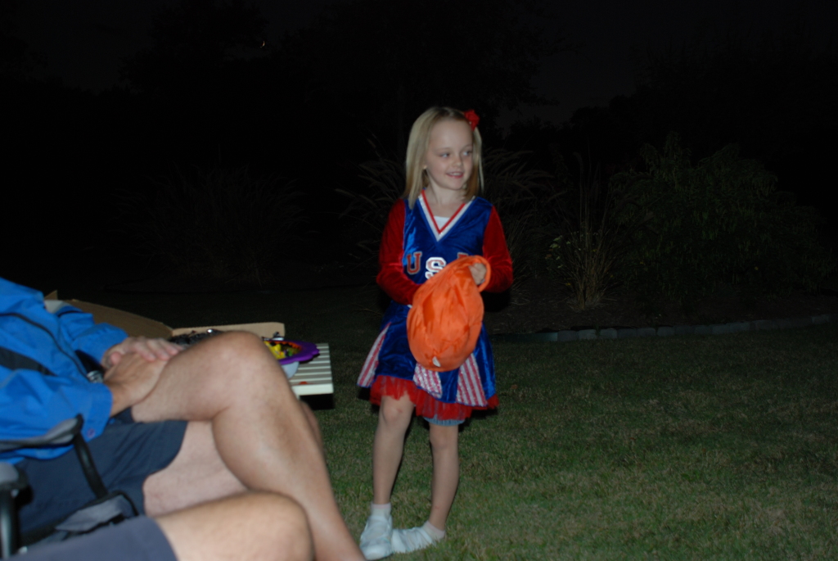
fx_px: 909
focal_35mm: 39
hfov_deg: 49.5
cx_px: 419
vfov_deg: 34.3
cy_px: 280
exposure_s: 1/60
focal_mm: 26
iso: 200
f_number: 4
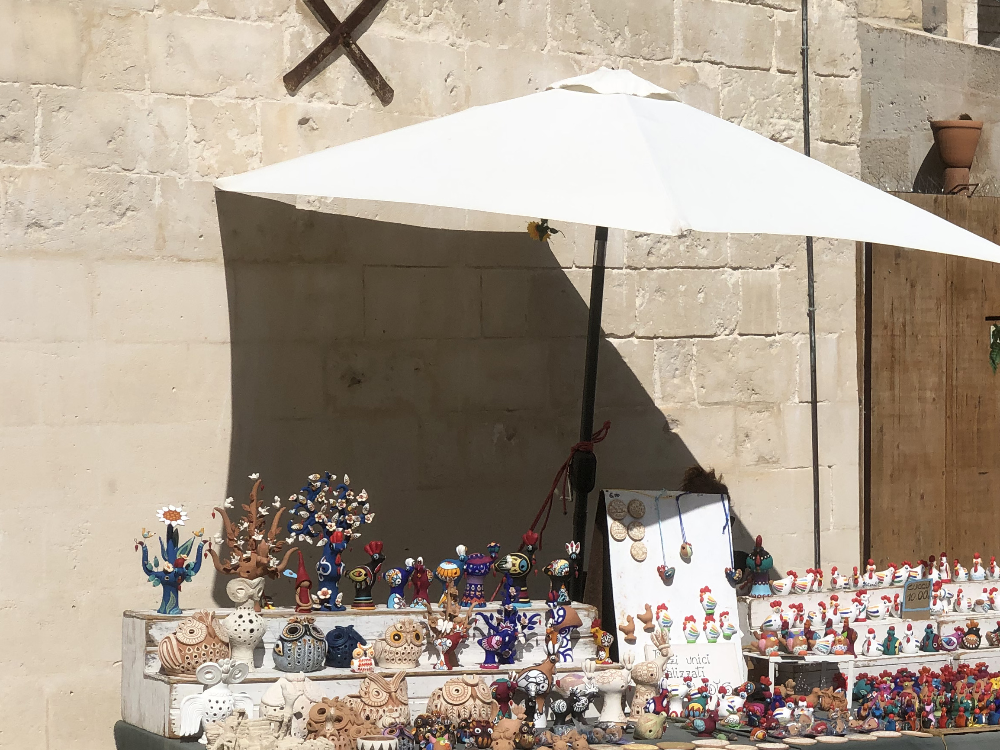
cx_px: 794
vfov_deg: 16.4
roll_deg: +1.2
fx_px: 2600
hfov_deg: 21.5
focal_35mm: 90
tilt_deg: -3.9
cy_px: 498
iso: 16
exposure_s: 1/3247
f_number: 2.4
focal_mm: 6
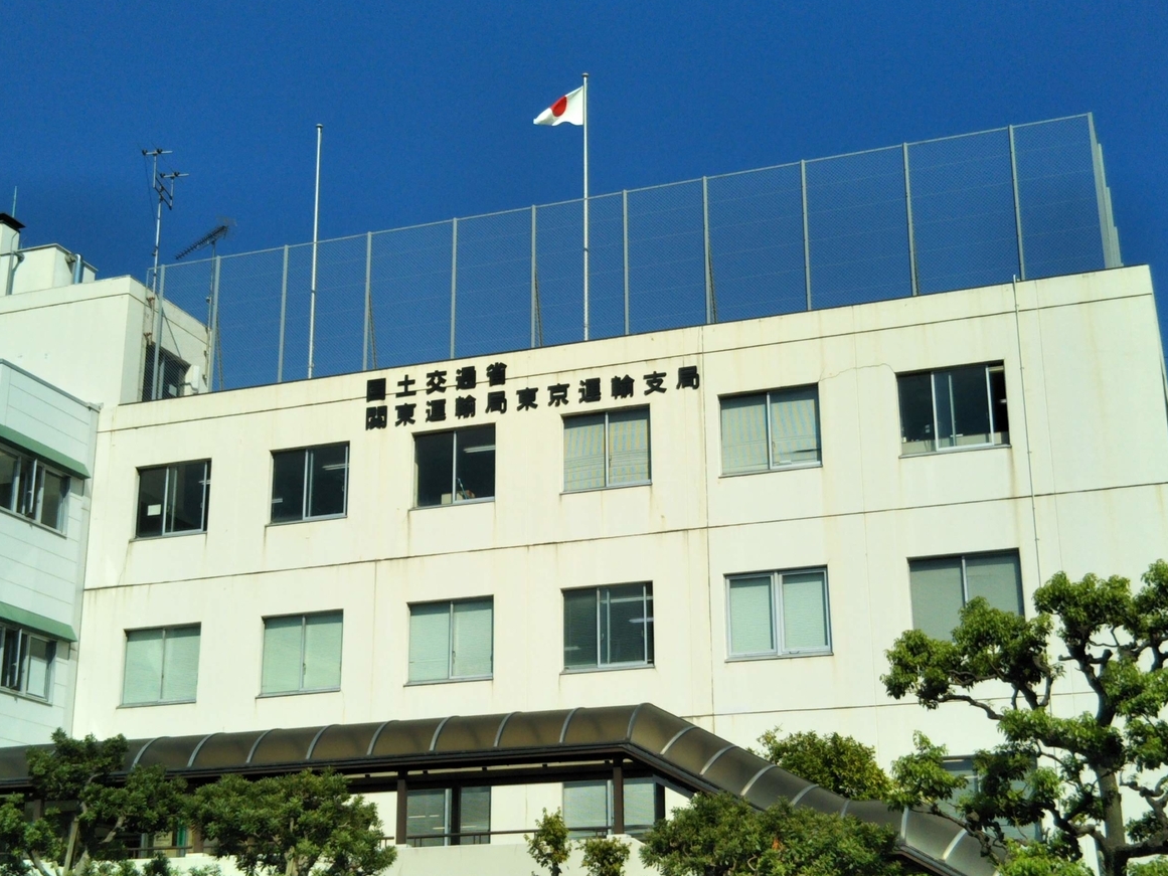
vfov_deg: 45.4
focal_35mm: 31
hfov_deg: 58.3
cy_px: 425
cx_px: 573
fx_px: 1046
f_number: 2.2
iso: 28
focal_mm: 4
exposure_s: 1/1924
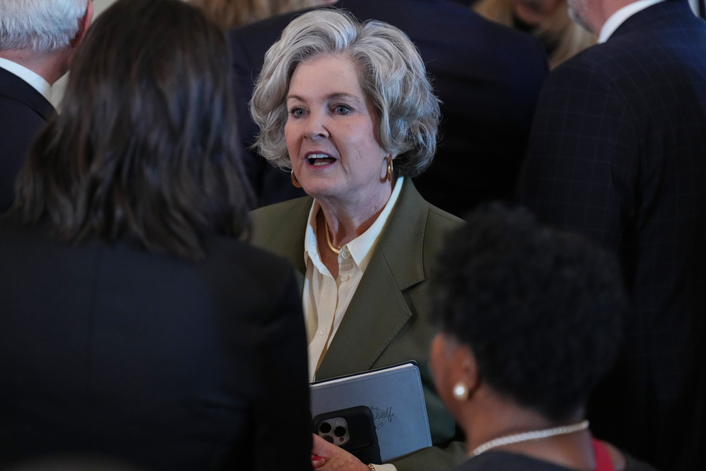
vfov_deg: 8.3
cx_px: 353
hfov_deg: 12.5
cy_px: 236
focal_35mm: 165
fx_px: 3236
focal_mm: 165
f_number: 3.2
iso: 3200
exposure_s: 1/320
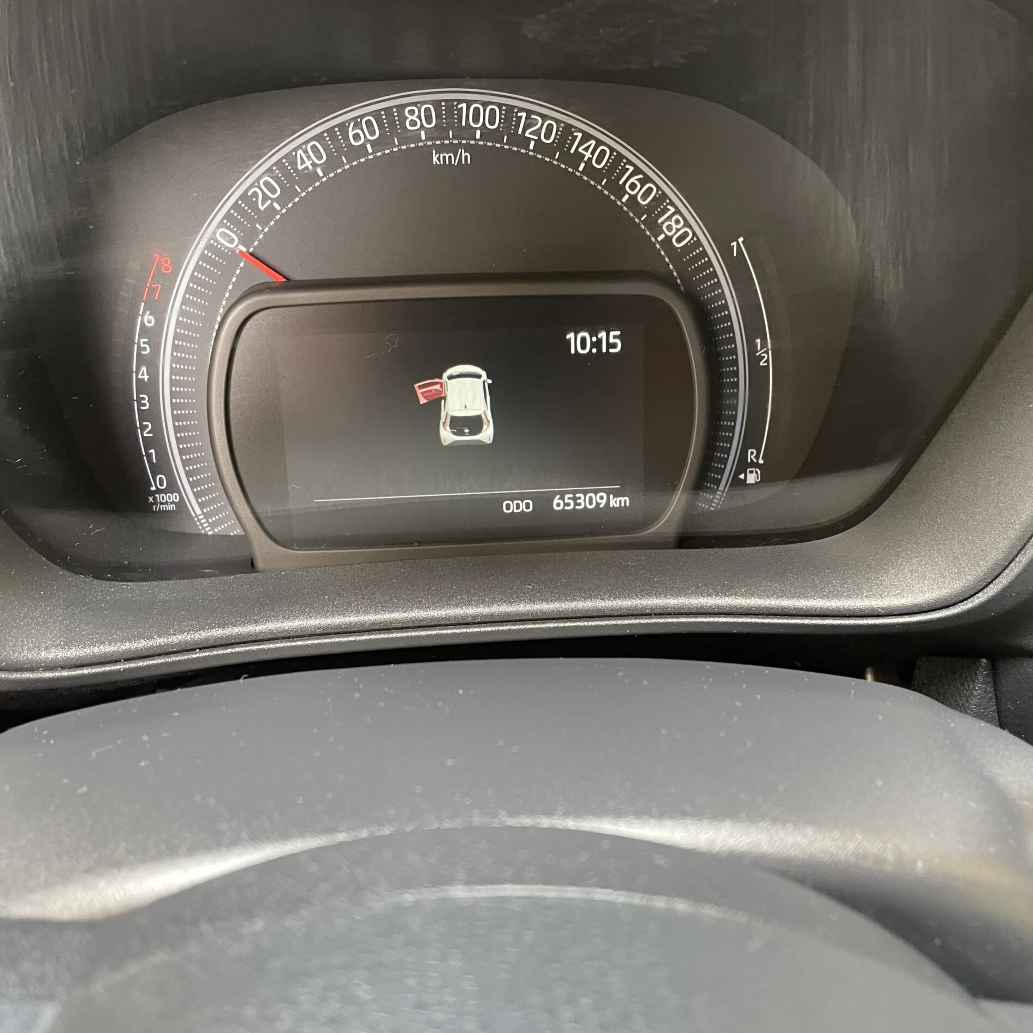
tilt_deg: -40.7
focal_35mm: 31
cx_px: 501
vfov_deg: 52.5
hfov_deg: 52.5
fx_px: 1047
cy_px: 520
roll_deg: -1.5
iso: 250
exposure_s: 1/60
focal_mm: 4.2
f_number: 1.6
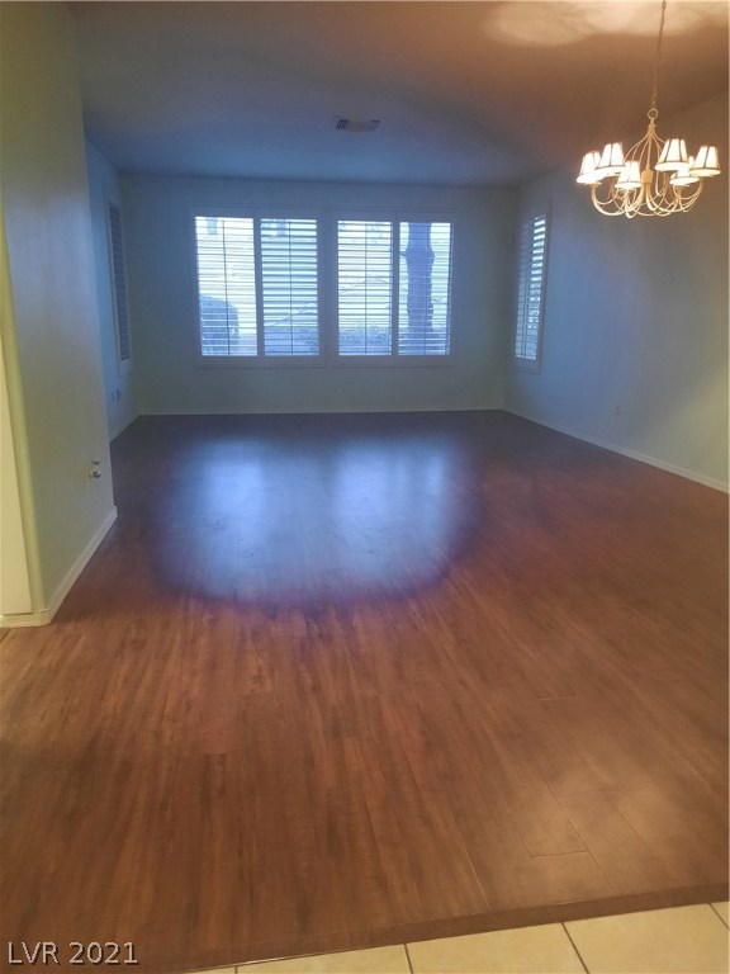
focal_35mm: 25
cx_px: 365
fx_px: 703
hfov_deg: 54.9
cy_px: 487
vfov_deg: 69.4
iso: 640
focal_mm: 4.6
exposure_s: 1/24
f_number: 2
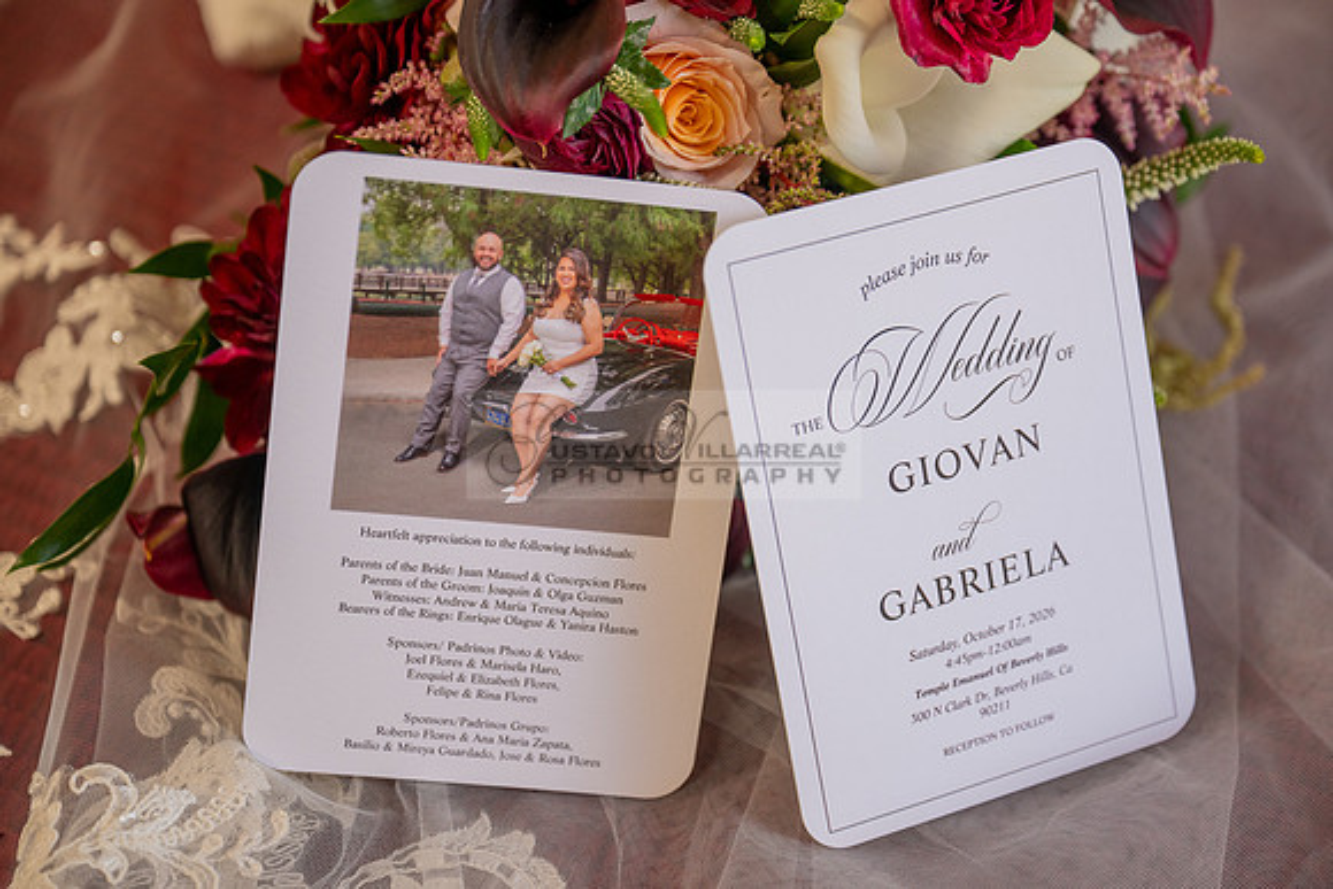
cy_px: 444
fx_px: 2592
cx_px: 666
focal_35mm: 70
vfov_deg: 19.5
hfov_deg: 28.8
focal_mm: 70
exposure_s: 1/250
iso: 640
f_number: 2.8
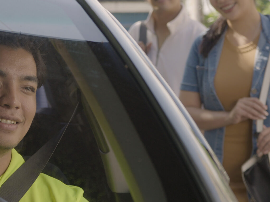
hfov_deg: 15.6
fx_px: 983
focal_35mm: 126
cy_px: 117
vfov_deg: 11.8
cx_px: 76
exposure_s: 1/250
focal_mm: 58
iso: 400
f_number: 5.6
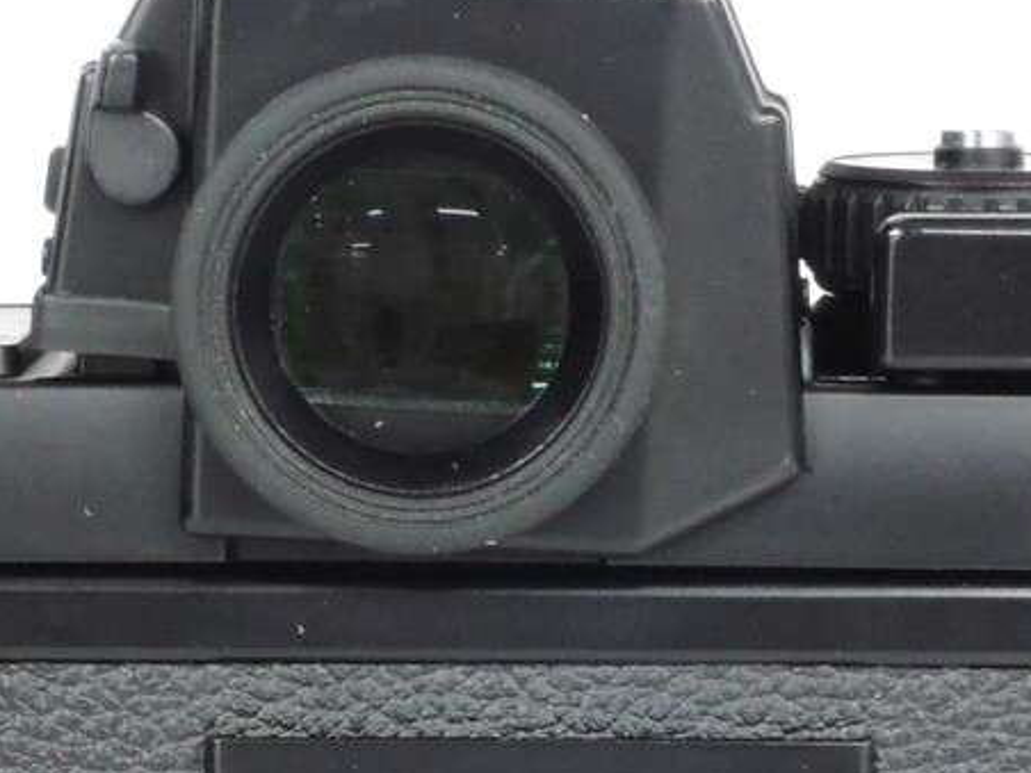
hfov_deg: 11.1
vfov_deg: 8.3
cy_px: 718
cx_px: 671
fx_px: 5302
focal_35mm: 178
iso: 1600
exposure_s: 1/15
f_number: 7.1
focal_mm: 14.3
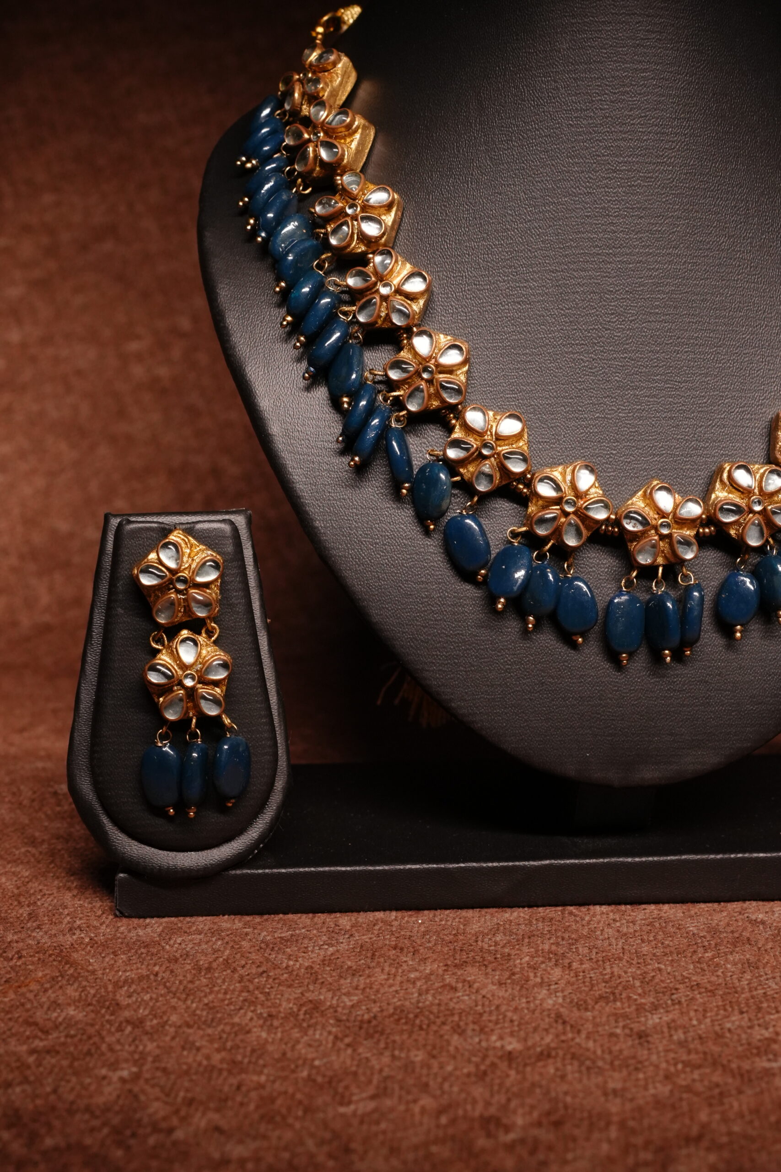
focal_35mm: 52
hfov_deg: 26.0
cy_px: 586
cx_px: 390
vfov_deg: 38.2
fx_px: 1692
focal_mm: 35
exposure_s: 1/100
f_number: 8
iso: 1600
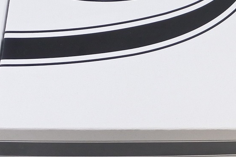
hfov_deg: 20.0
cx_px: 270
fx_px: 636
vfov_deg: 14.1
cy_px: 104
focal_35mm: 97
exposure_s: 1/160
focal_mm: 11.4
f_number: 3.8
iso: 400
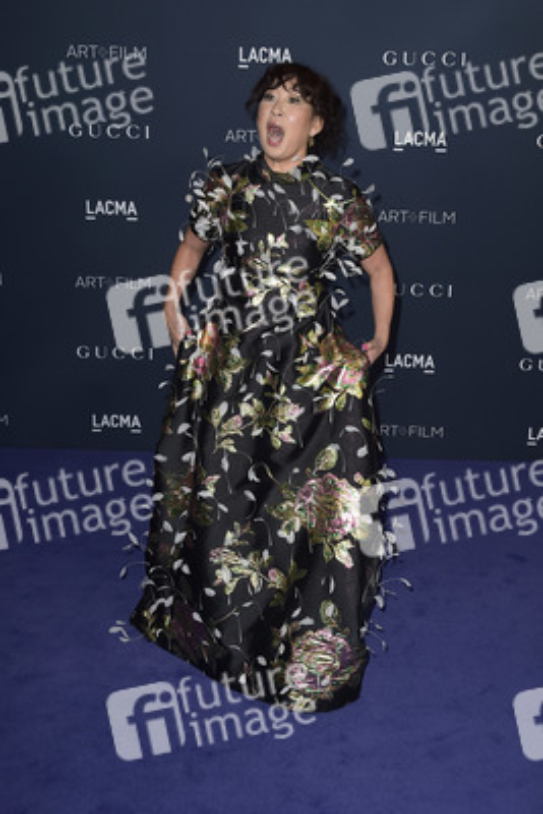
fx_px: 904
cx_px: 272
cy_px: 407
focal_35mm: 40
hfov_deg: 33.4
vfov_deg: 48.4
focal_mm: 40
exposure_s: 1/250
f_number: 6.3
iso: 500
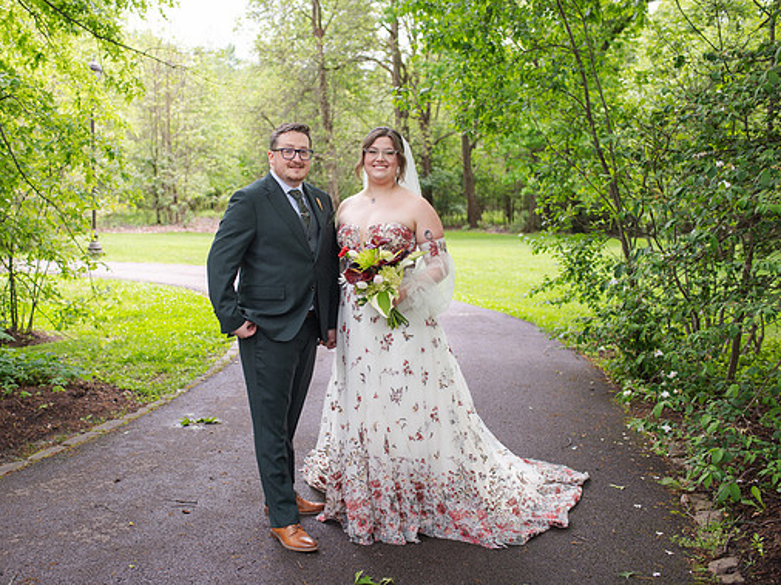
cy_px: 296
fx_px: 879
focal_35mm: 39
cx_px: 339
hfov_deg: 47.8
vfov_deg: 36.8
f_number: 3.2
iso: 100
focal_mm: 35
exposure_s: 1/320
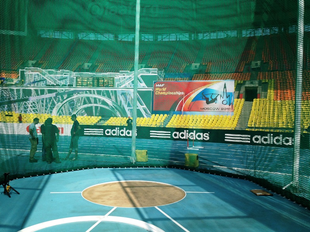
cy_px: 116
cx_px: 155
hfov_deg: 52.6
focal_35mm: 35
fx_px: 313
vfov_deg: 40.7
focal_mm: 4.28
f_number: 2.4
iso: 50
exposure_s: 1/1672
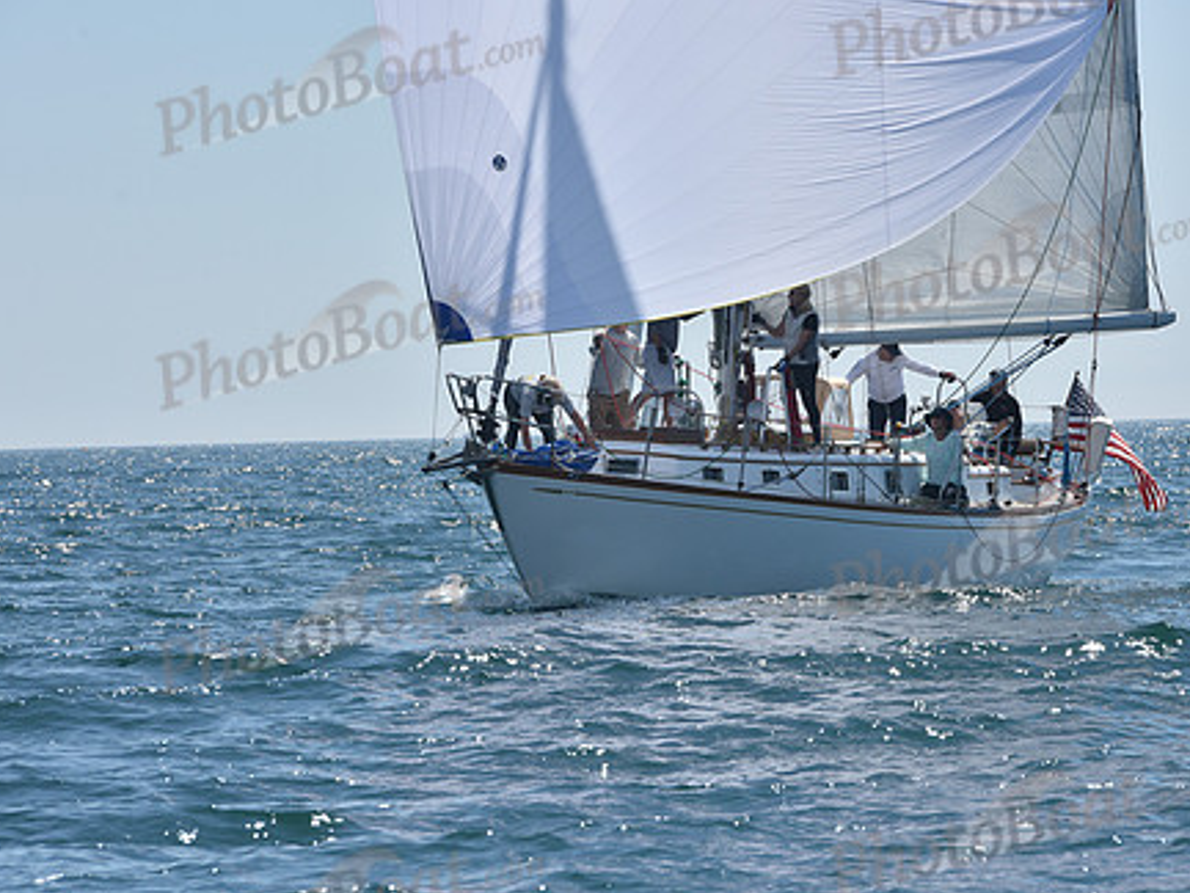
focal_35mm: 258
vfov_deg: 5.8
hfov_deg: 7.7
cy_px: 442
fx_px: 8869
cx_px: 689
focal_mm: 200
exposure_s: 1/800
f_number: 11
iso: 250
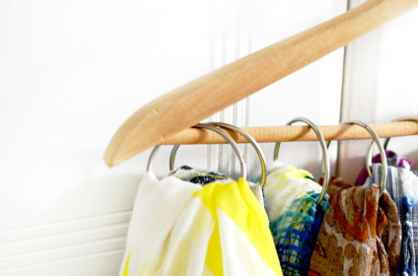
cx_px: 323
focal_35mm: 90
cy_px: 178
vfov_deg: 15.1
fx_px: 1040
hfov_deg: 22.5
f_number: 2.5
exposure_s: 1/50
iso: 1600
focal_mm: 35
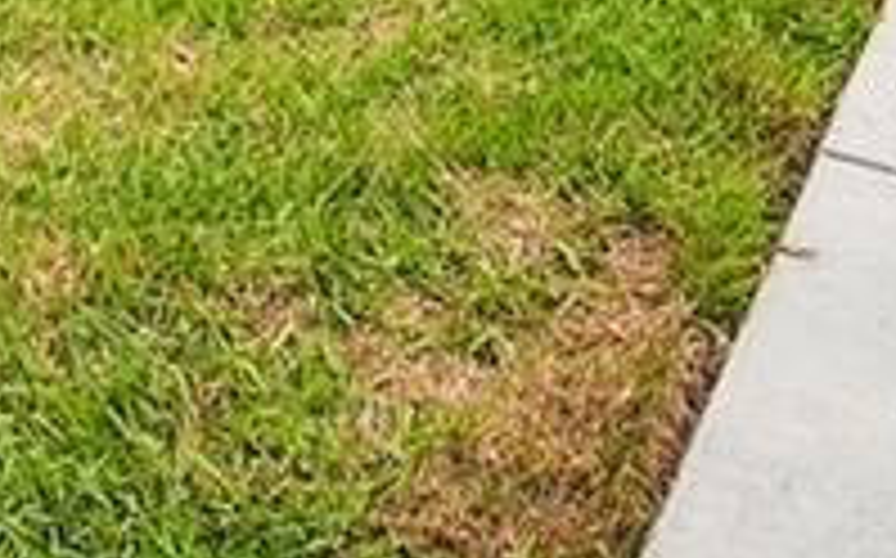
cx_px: 122
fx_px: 1537
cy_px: -889
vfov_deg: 13.2
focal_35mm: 63
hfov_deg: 31.3
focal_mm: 12
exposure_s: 1/3200
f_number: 7.1
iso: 1600
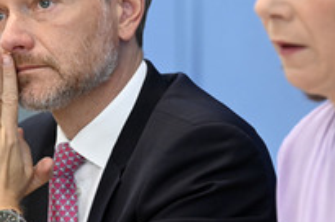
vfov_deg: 3.1
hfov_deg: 4.7
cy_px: 57
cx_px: 212
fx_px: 4097
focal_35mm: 441
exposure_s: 1/640
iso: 5000
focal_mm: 200
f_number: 6.3
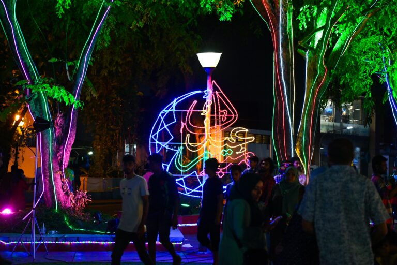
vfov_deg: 19.5
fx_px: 772
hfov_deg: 28.8
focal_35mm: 70
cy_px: 132
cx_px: 198
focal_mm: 70
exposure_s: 1/80
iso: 640
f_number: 3.5
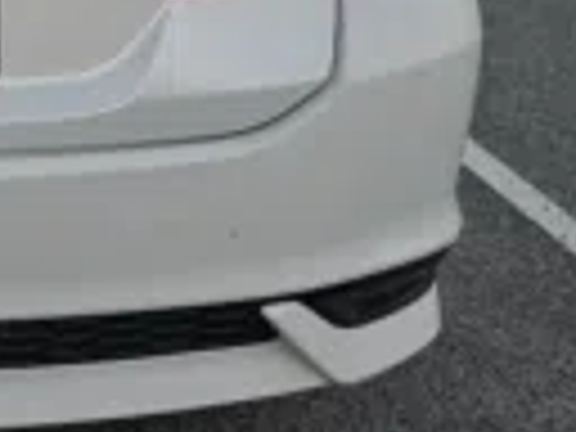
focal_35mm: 72
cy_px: 50
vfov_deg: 20.1
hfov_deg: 24.3
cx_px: -135
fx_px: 1198
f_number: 1.7
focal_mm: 6.3
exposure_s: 1/393
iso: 20
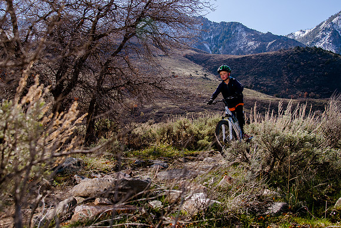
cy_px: 102
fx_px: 390
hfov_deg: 47.1
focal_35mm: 41
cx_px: 150
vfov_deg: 32.5
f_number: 6.3
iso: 160
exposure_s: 1/640
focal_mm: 30
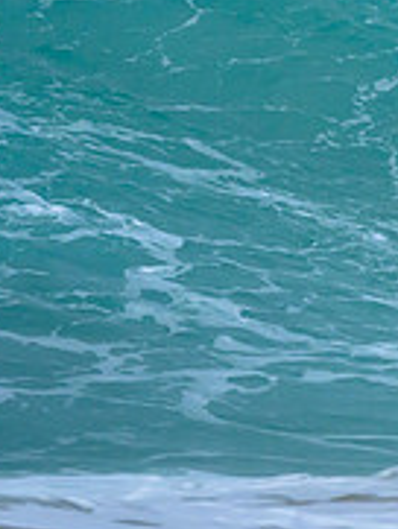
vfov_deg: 0.6
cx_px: 637
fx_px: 51602
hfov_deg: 0.4
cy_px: -87
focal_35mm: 3370
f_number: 6.3
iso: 720
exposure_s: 1/2000
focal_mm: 800
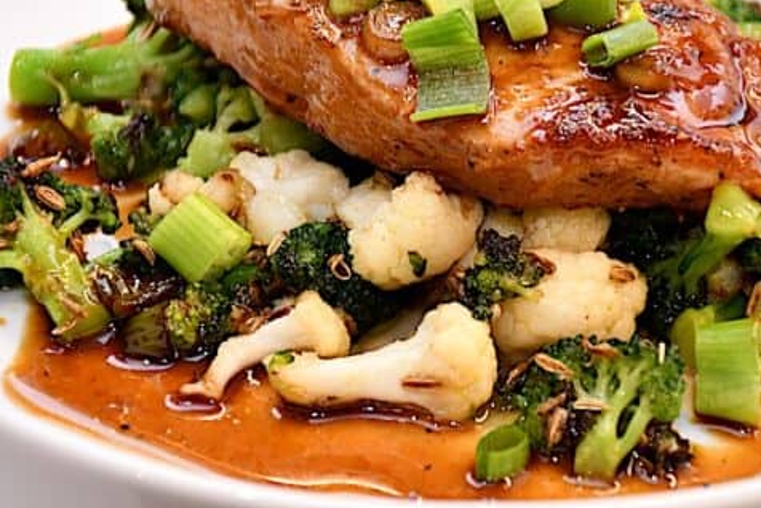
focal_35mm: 192
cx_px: 460
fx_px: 4061
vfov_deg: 7.2
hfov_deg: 10.7
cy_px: 177
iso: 1000
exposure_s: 1/60
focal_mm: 85
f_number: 5.3
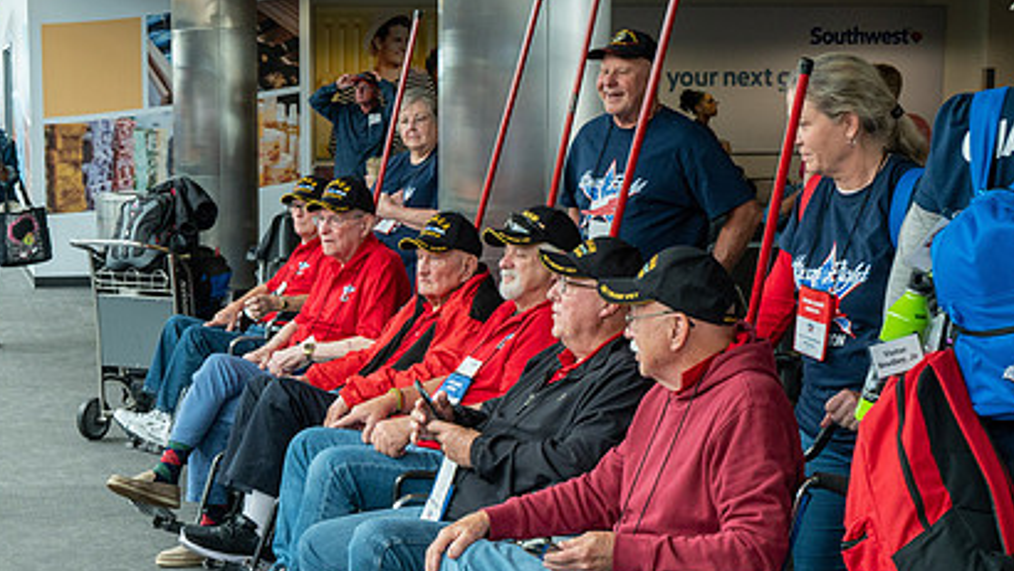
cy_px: 467
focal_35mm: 80
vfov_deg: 15.0
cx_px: 344
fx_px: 2152
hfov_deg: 26.4
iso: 2000
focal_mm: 54
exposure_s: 1/80
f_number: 11
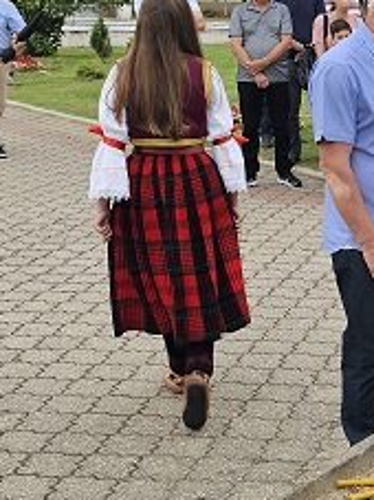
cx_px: 594
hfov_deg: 16.3
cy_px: 198
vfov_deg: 24.1
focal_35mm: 81
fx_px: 1168
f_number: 1.7
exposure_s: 1/180
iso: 40
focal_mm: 6.3
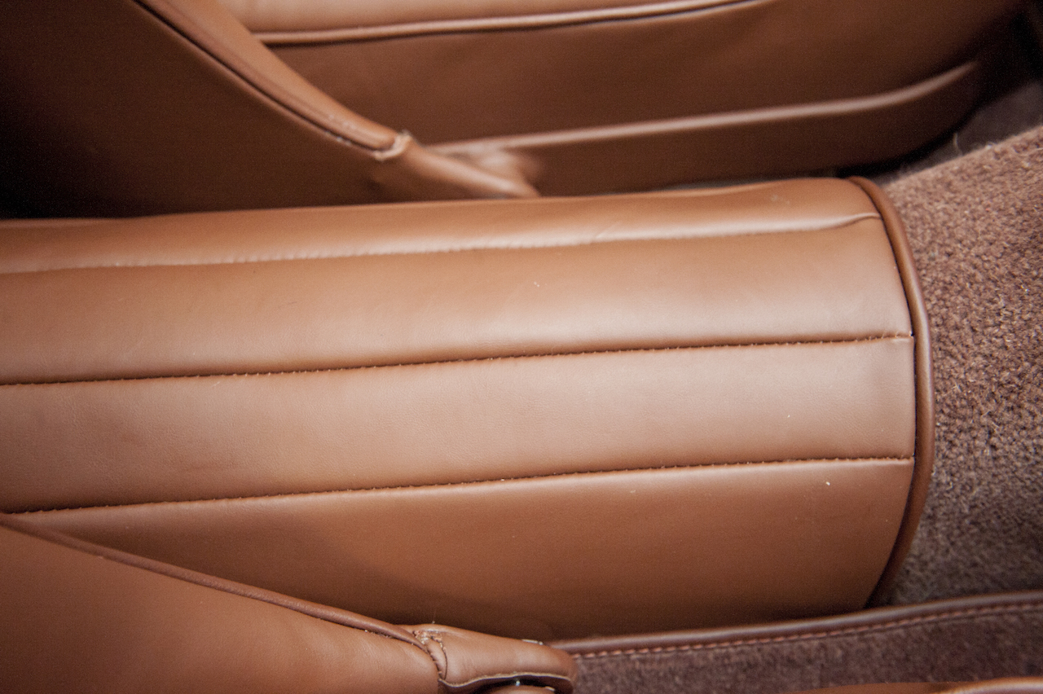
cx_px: 522
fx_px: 1158
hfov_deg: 48.5
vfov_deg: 33.4
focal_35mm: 40
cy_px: 347
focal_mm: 40
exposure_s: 1/50
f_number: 5.6
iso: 3200
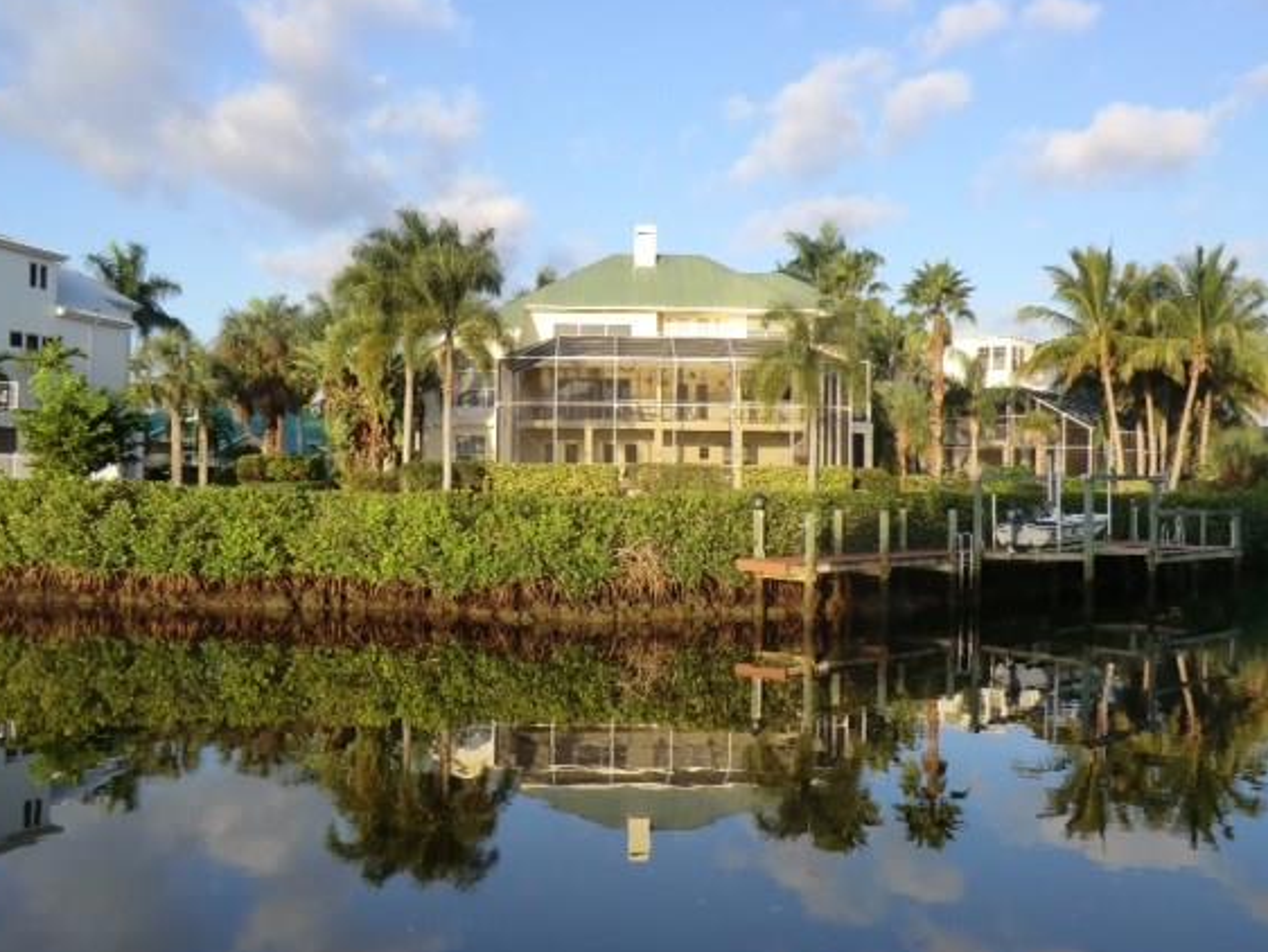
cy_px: 481
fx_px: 1209
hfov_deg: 55.3
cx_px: 657
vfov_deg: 43.0
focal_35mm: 33
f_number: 3.5
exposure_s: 1/320
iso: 64
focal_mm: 5.2
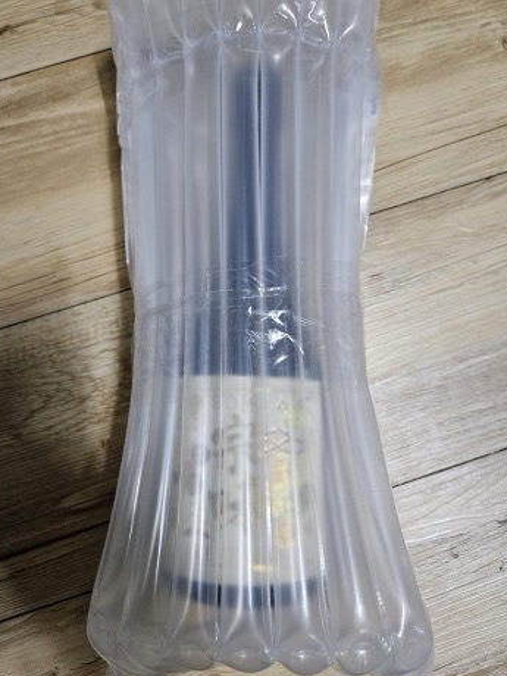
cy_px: 329
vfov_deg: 71.6
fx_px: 469
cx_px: 253
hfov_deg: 56.8
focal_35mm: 24
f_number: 1.8
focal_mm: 5.4
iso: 640
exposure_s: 1/120
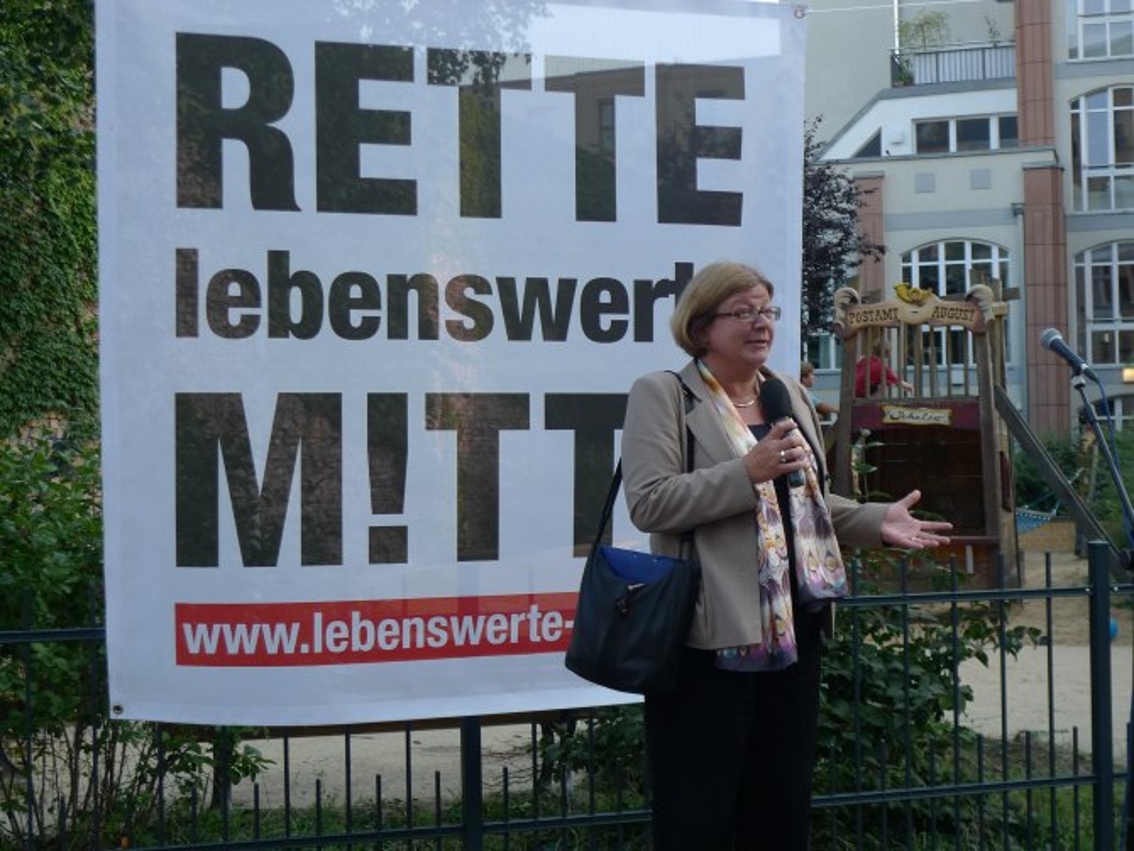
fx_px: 1966
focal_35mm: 60
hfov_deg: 32.2
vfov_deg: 24.4
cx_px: 567
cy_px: 426
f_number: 2.8
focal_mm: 12.8
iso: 80
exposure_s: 1/125
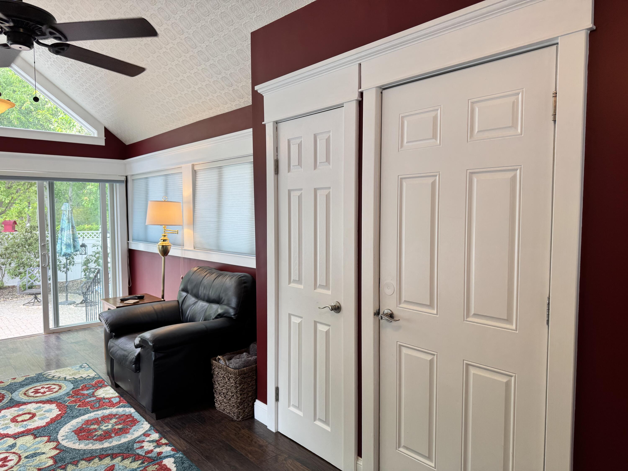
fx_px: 435
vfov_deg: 56.8
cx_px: 314
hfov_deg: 71.6
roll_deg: -0.3
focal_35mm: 24
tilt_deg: -4.7
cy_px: 236
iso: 80
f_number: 1.78
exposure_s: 1/120
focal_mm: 6.76
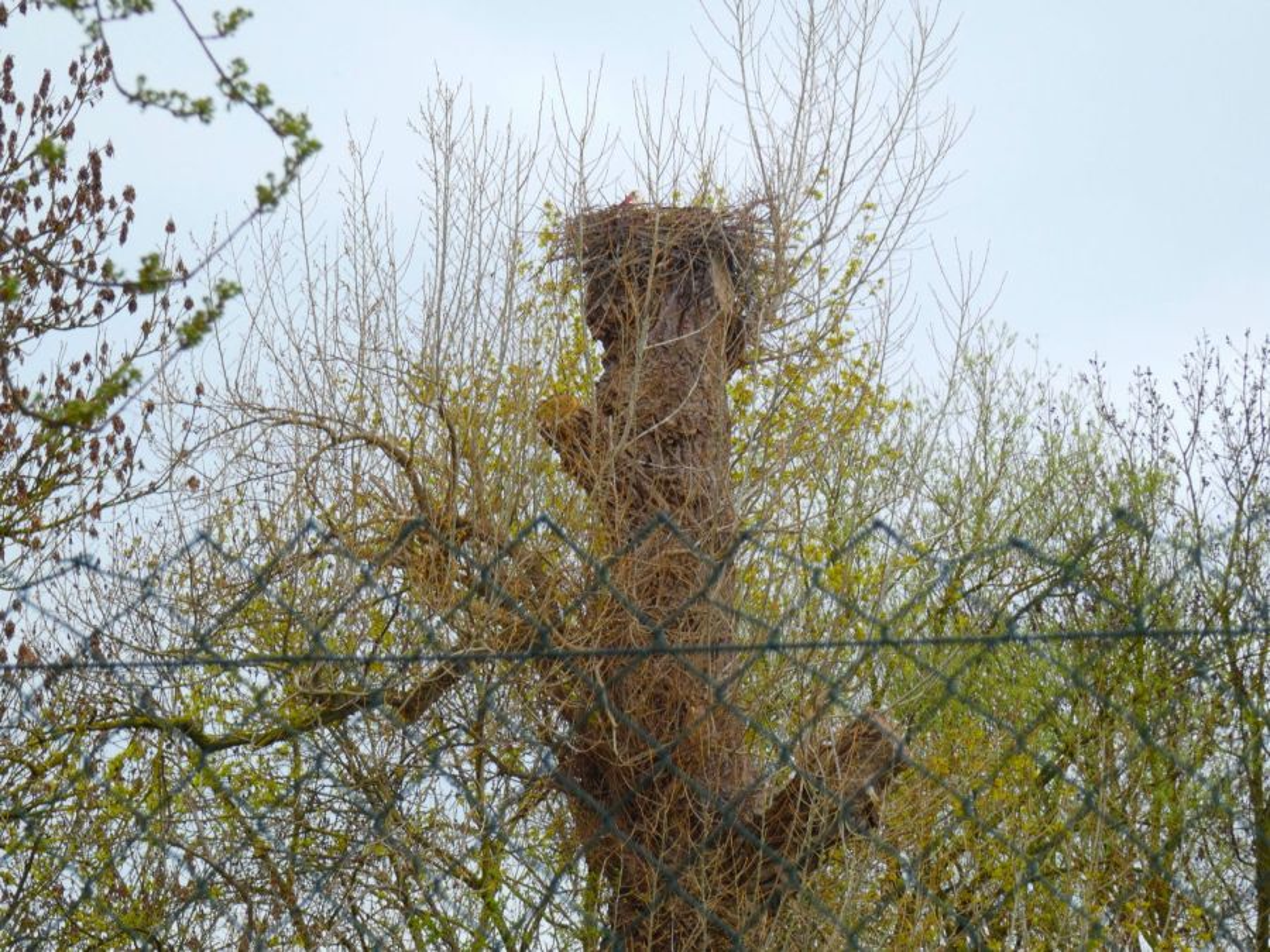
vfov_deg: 7.7
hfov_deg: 10.2
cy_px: 476
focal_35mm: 194
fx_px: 7118
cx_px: 635
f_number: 5.5
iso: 100
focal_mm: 34.8
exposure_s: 1/80
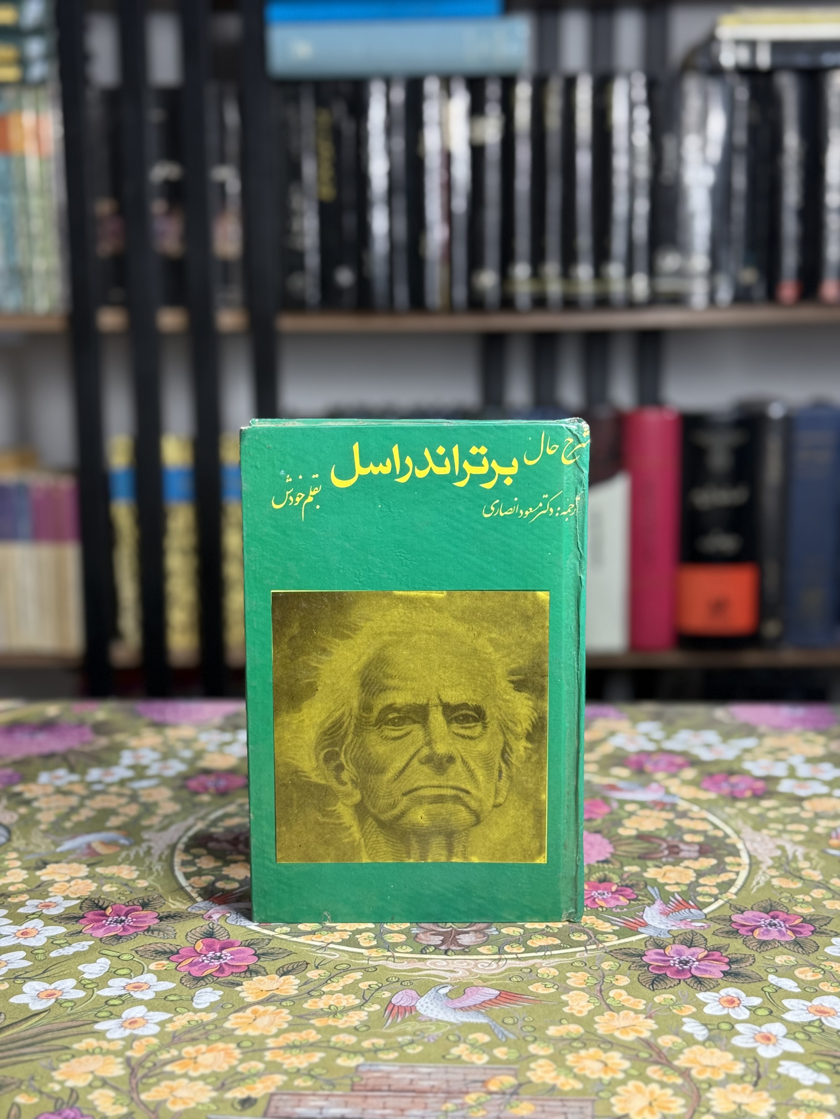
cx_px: 420
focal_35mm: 48
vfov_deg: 39.7
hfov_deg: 30.3
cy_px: 560
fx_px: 1553
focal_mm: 6.76
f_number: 1.78
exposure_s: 1/100
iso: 160
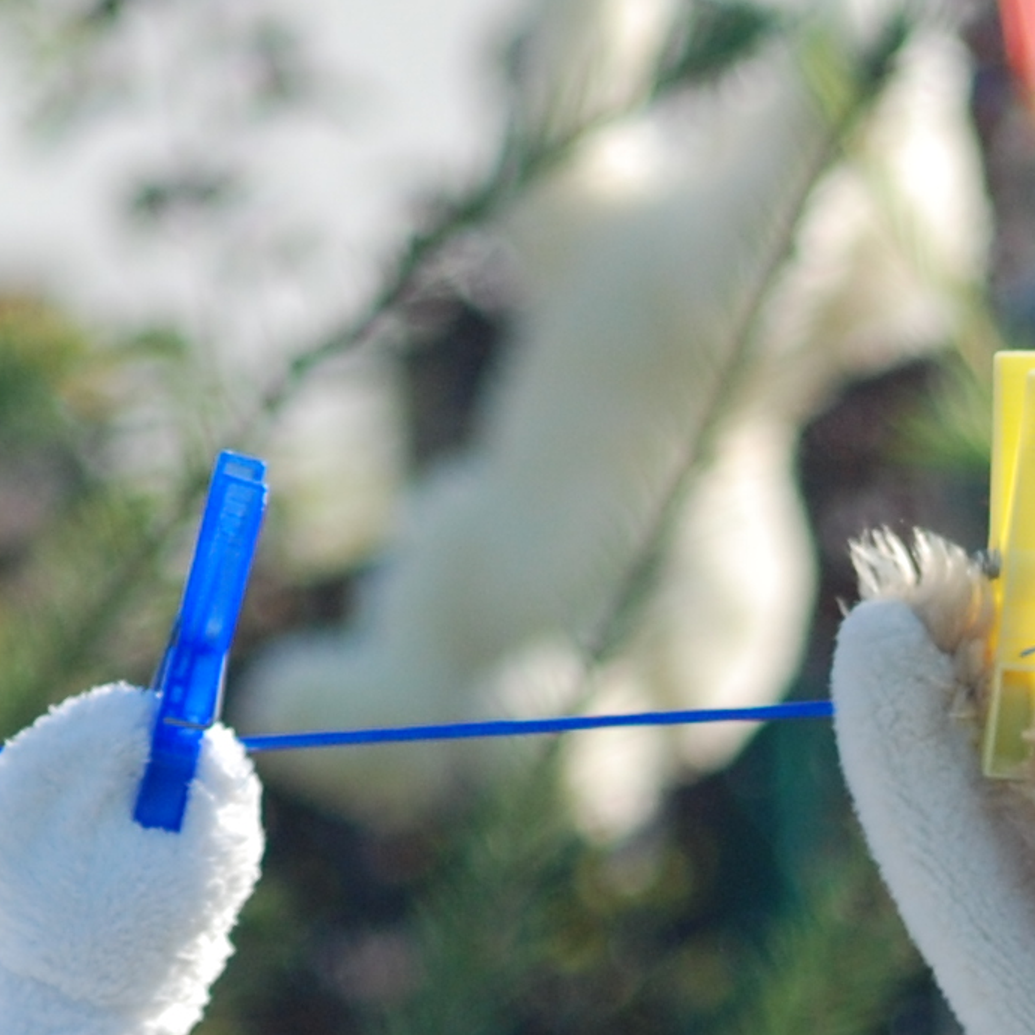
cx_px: 986
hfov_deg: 2.7
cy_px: 1820
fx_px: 22292
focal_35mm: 659
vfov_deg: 2.7
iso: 200
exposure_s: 1/250
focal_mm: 92
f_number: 4.2
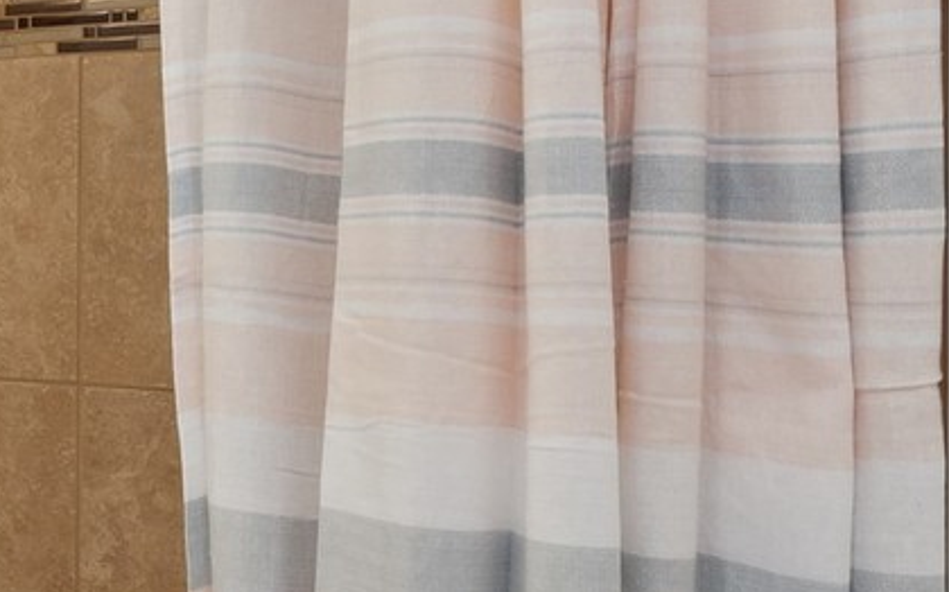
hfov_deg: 27.0
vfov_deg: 22.0
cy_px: 253
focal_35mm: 59
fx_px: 1525
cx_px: -389
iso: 400
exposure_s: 1/30
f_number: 8
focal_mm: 10
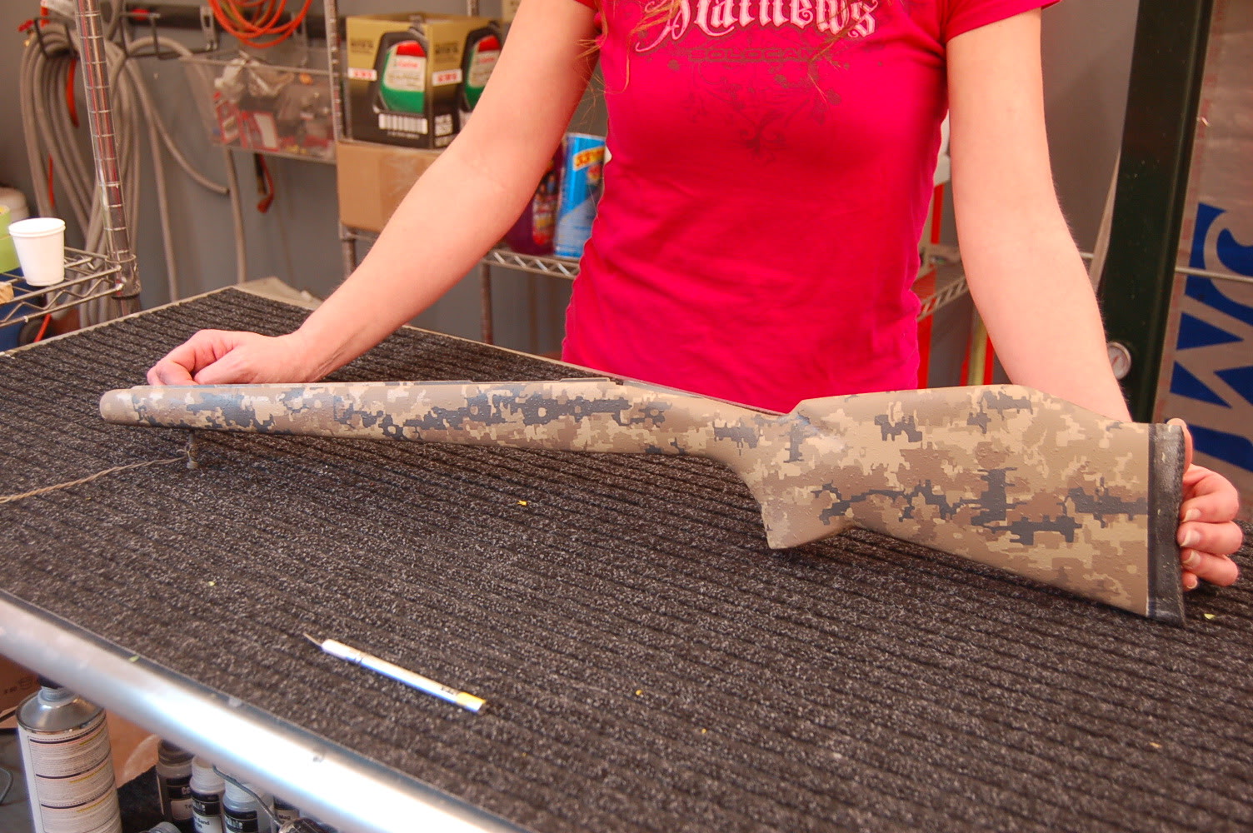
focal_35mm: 39
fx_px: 1356
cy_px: 416
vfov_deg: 34.1
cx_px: 626
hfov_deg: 49.6
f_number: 4.2
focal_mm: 26
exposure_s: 1/25
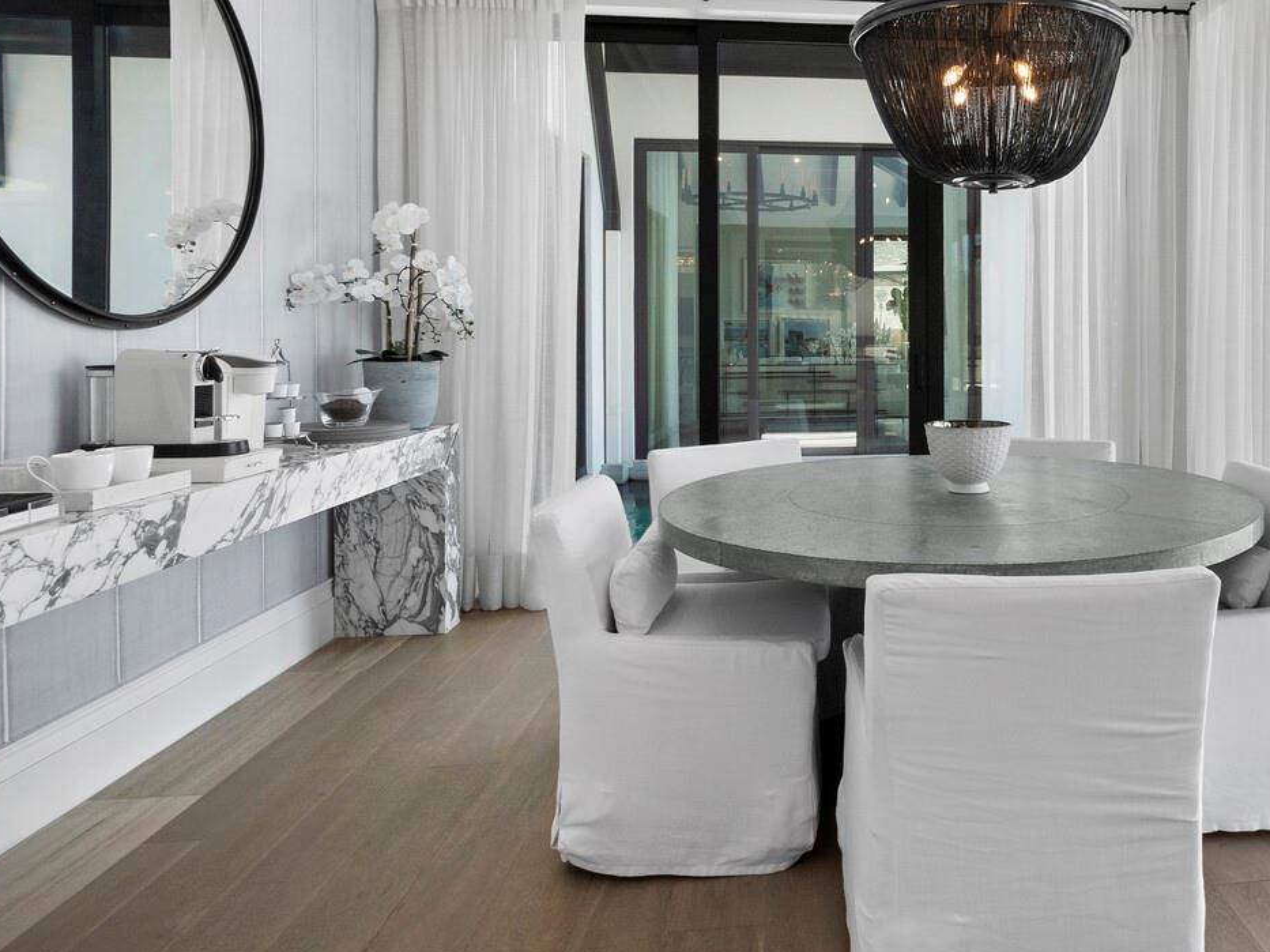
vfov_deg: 55.9
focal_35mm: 24
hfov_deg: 67.9
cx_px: 920
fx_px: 880
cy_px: 338
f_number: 11
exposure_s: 1/10
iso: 320
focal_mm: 7
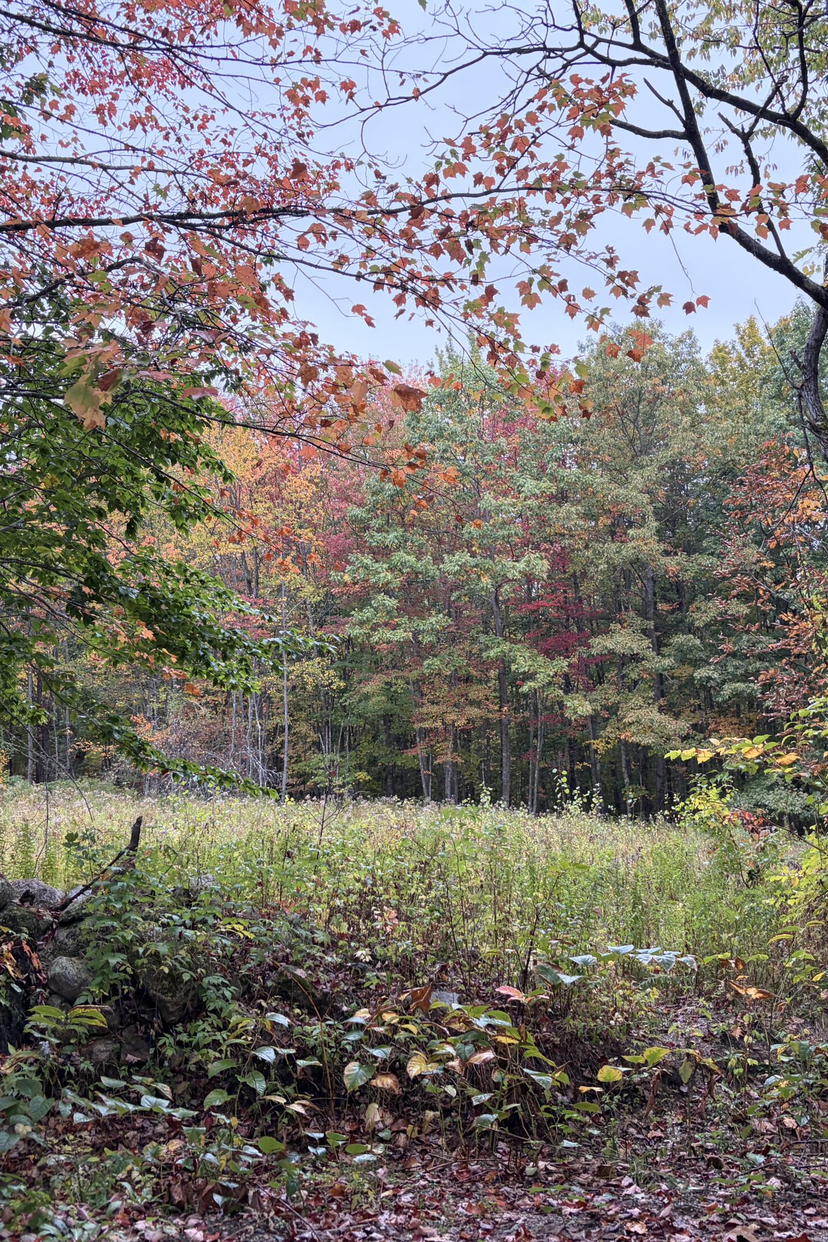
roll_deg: +1.0
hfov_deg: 35.9
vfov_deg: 51.9
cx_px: 438
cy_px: 624
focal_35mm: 37
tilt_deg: +7.6
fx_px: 1276
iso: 125
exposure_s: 1/60
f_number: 1.6
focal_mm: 5.96
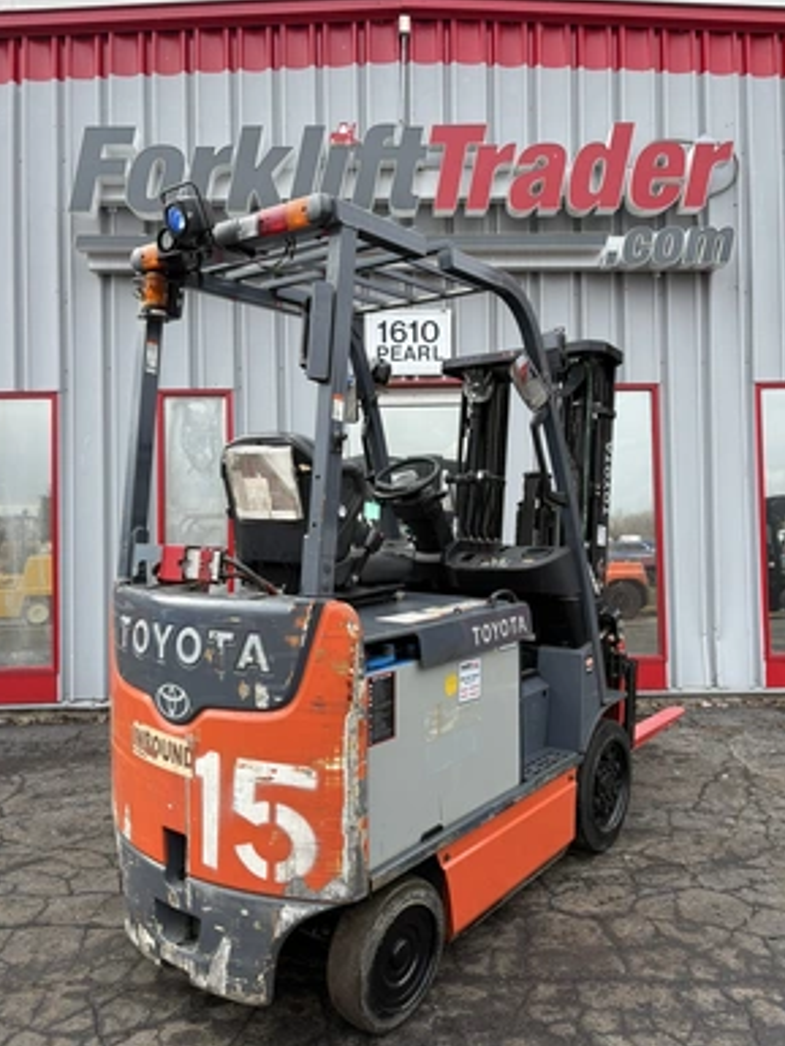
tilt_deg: +3.1
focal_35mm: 27
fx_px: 816
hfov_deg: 51.4
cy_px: 519
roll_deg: +1.7
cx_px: 391
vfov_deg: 65.3
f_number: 1.6
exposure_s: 1/1016
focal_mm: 5.96
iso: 50
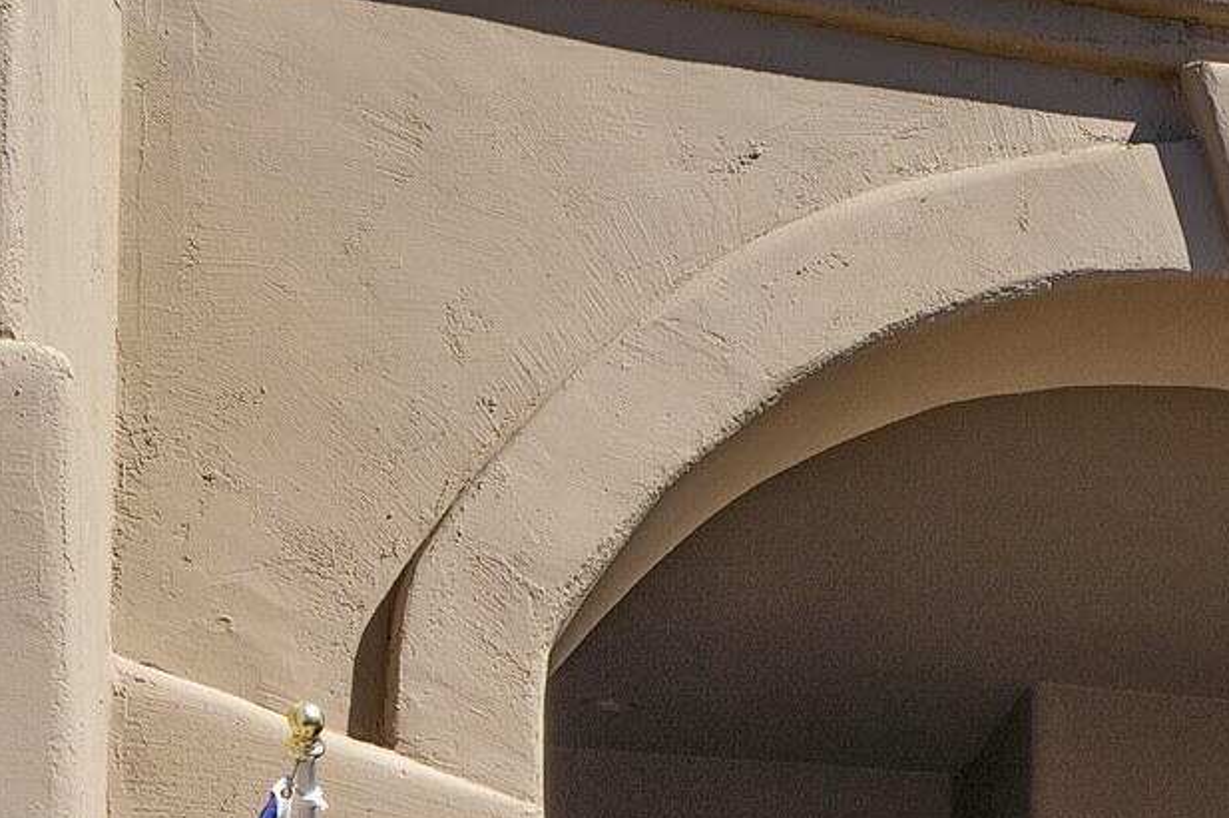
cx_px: 2050
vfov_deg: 11.6
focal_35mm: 109
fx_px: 3720
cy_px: 1489
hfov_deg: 16.4
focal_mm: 24
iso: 100
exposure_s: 1/160
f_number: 9
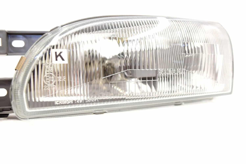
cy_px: 82
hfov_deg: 47.9
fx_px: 277
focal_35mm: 40
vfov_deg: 33.1
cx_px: 123
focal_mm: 27
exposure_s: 1/100
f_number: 5
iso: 400
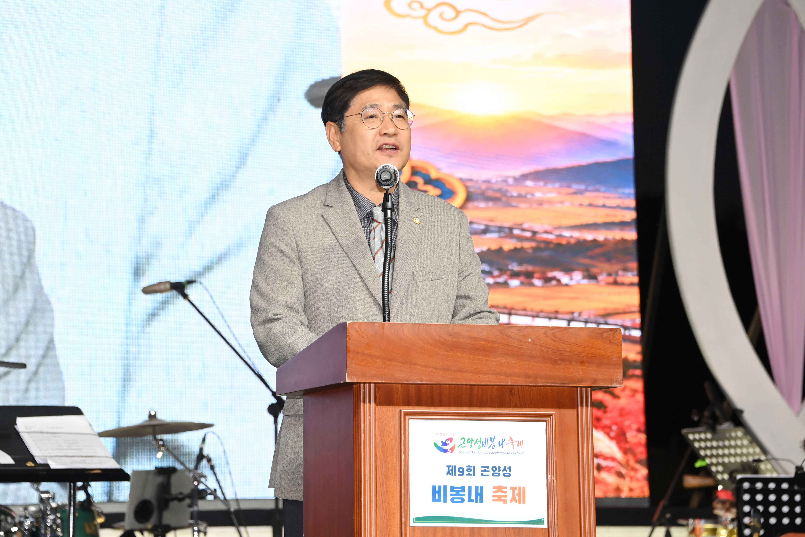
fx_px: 2795
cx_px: 402
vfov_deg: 11.0
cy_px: 268
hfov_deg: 16.4
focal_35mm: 125
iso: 1600
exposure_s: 1/250
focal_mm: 125
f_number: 6.3
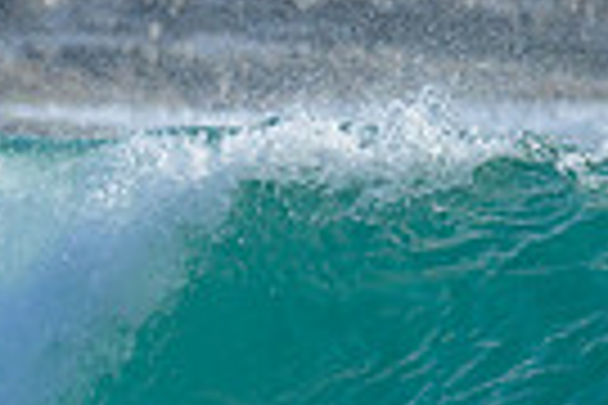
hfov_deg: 0.6
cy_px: 313
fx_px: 57924
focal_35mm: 3430
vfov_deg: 0.4
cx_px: -635
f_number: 6.3
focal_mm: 800
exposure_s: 1/2000
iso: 320
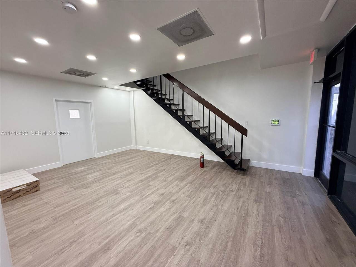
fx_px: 144
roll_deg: +1.2
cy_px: 134
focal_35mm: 14
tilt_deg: -5.2
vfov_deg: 85.7
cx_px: 178
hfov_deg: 102.1
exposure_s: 1/120
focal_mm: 2.22
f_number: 2.2
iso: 250
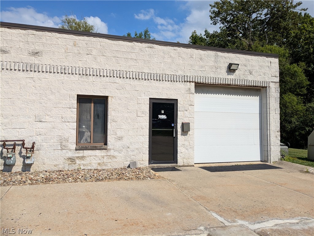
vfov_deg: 51.4
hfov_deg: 65.3
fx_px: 245
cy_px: 118
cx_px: 157
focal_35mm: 27
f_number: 1.73
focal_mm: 4.38
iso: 85
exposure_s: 1/5848
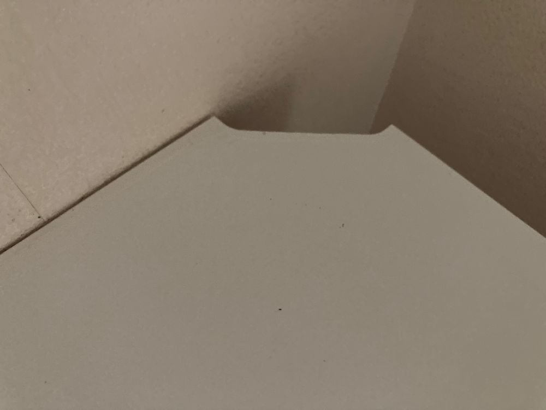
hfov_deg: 63.4
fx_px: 442
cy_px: 205
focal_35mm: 28
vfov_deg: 49.7
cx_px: 273
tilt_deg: -57.6
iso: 640
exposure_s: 1/30
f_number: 1.8
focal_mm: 3.99
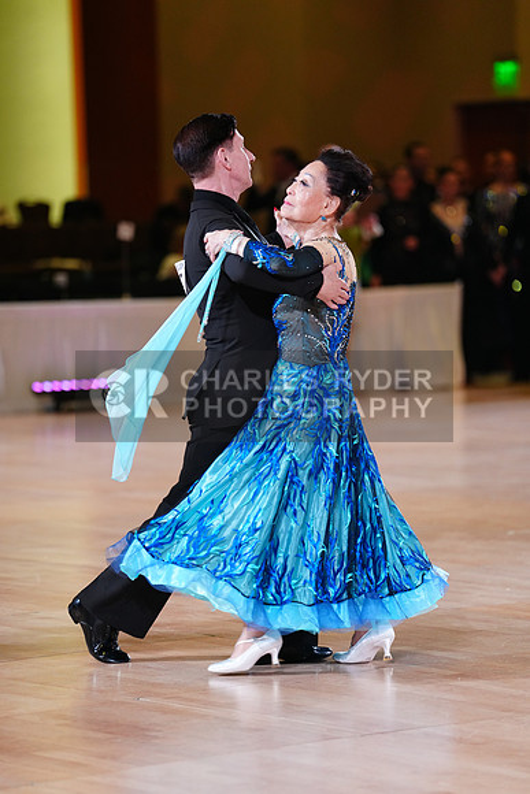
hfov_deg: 8.6
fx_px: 3531
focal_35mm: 160
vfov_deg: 12.8
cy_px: 397
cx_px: 265
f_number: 2.8
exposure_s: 1/400
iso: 2000
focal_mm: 160
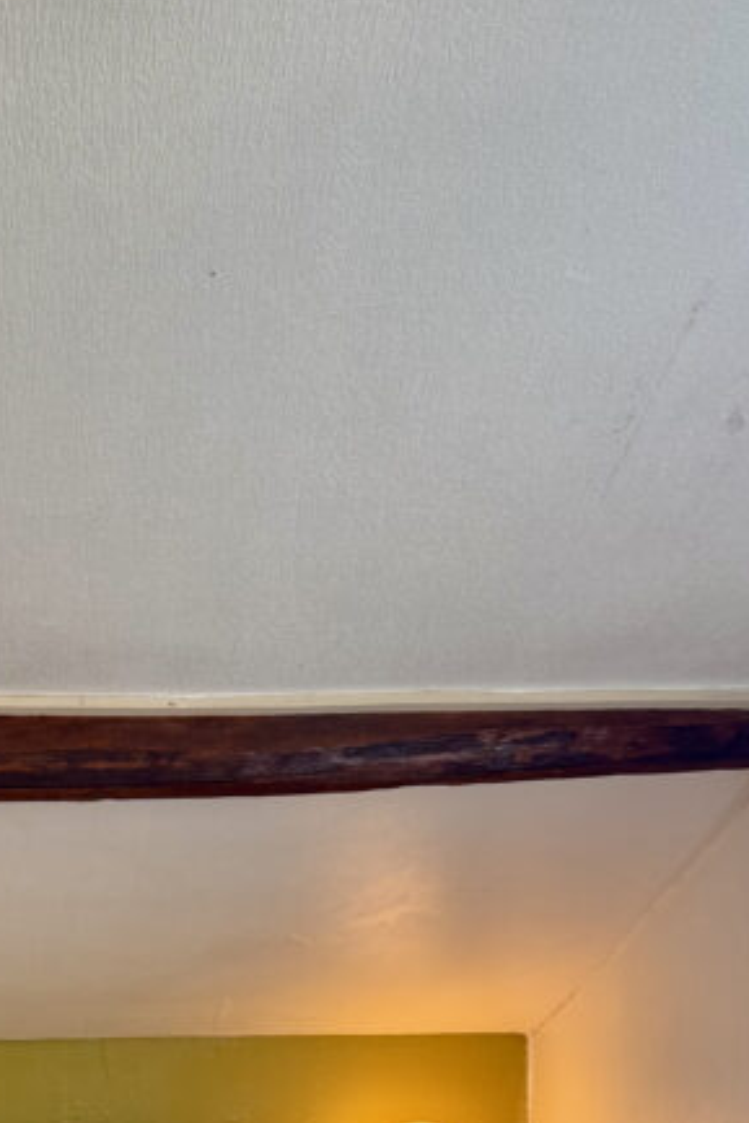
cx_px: -57
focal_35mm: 59
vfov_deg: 31.6
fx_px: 1840
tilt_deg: -3.8
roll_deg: +0.0
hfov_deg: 21.9
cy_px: 1100
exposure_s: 1/50
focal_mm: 6.76
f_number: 1.78
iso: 160
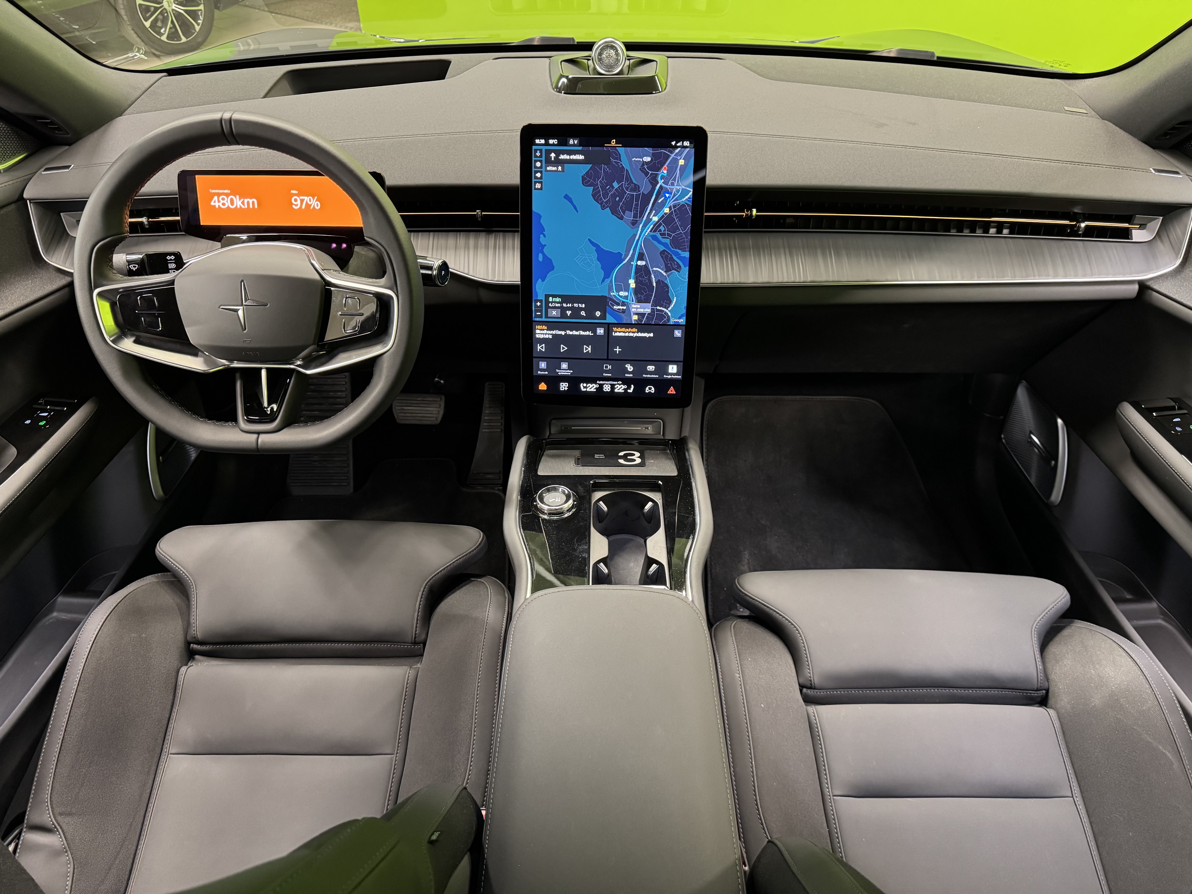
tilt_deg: -38.0
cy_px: 447
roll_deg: +1.0
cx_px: 596
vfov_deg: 56.8
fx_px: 826
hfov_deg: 71.6
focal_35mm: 24
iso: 800
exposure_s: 1/36
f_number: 1.78
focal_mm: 6.76
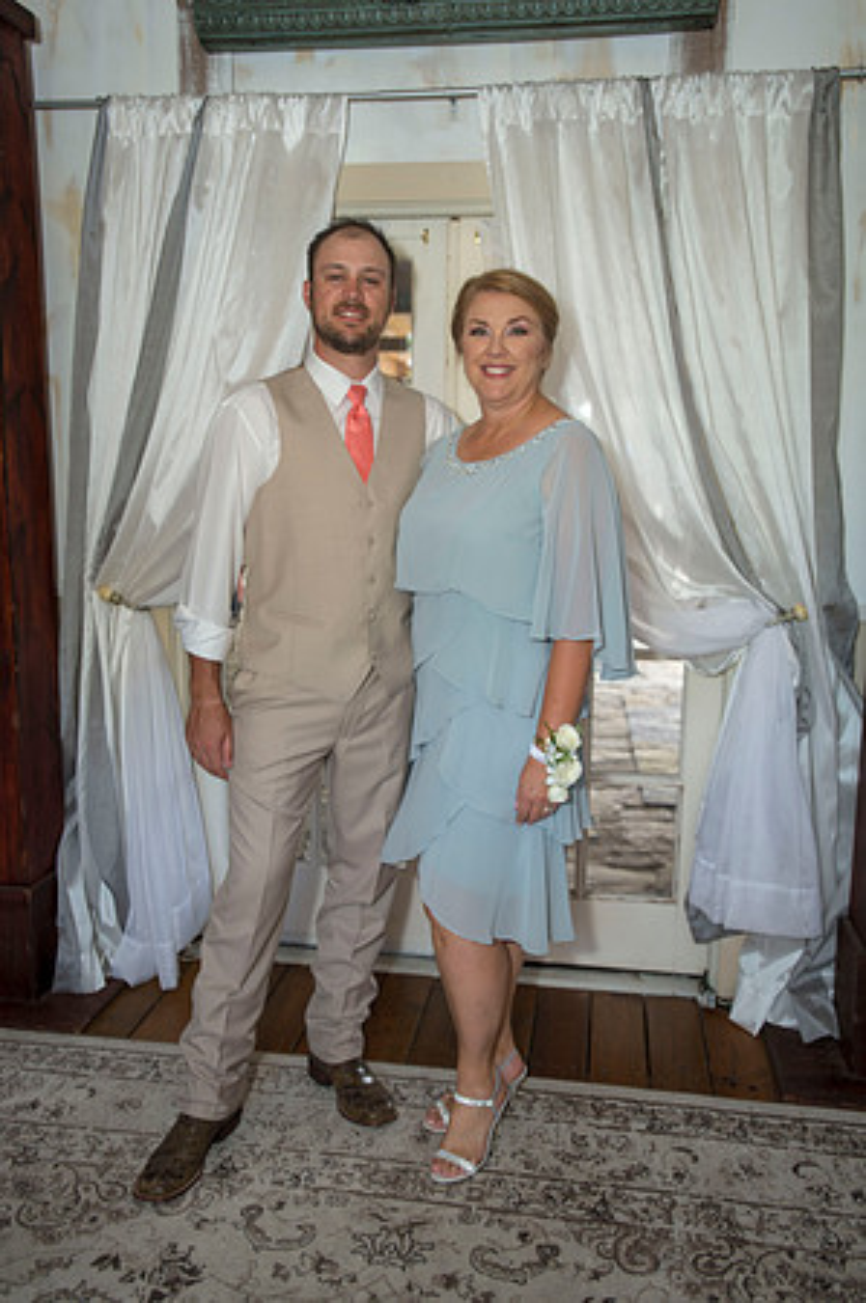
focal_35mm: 30
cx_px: 433
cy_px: 652
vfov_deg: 62.0
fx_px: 1085
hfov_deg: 43.5
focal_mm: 30
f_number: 3.2
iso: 200
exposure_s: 1/60
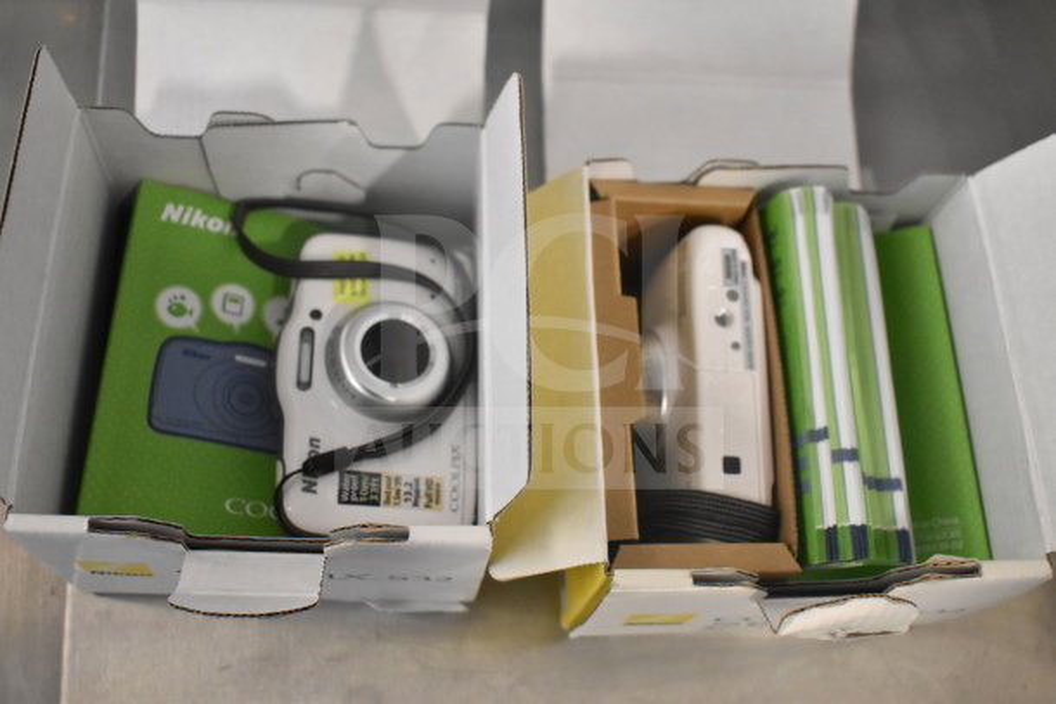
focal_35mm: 39
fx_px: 1144
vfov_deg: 34.2
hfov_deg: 49.5
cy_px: 352
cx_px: 528
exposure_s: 1/40
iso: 4500
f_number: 4
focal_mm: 26
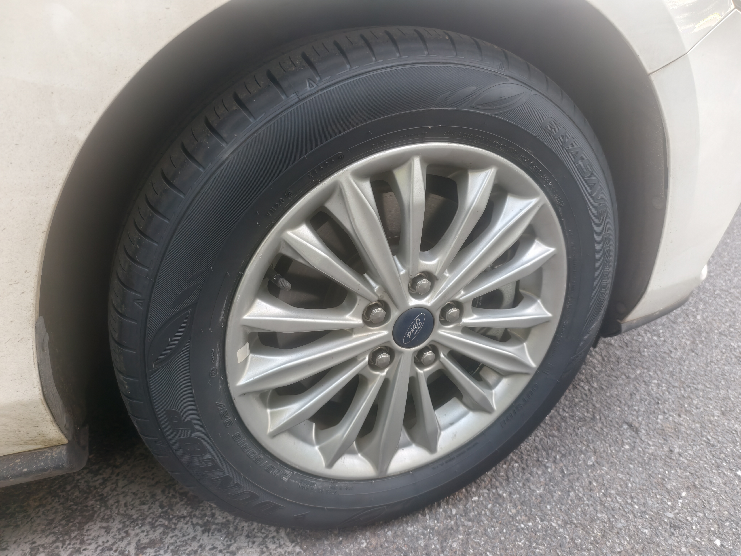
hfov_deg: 73.9
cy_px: 278
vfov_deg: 58.9
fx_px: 492
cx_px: 370
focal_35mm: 23
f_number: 1.57
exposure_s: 1/50
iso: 272
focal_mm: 6.54
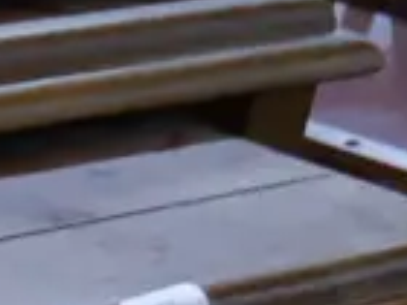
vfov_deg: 6.1
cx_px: -651
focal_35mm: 219
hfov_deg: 8.1
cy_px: 1030
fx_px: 2575
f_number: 3.6
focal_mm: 15
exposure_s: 1/60
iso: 640
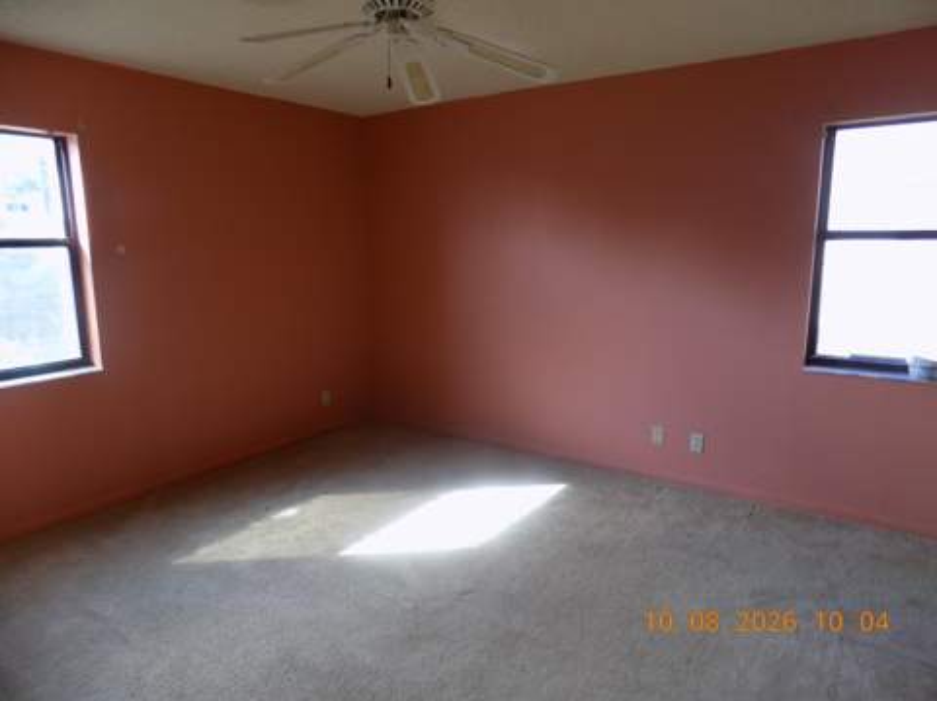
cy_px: 350
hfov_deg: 74.0
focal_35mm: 23
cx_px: 468
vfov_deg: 58.8
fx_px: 622
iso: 80
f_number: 3.1
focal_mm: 4
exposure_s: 1/40
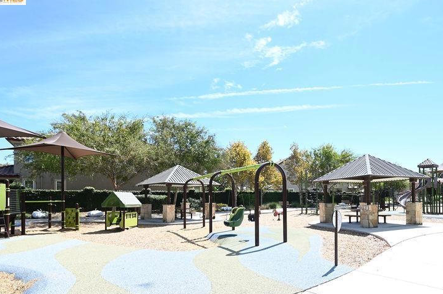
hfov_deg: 83.1
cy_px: 195
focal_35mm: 20
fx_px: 246
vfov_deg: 60.4
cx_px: 264
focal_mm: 14
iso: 100
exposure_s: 1/125
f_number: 8
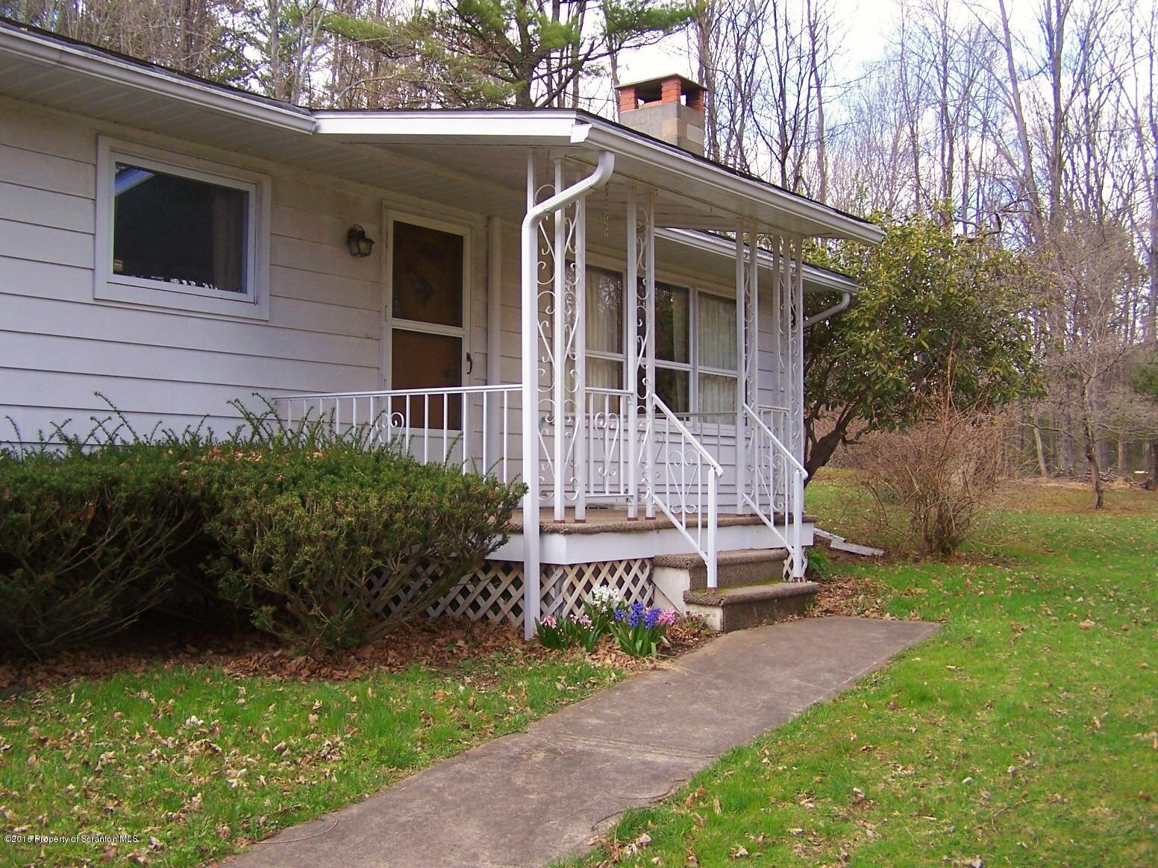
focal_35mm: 38
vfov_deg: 37.7
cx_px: 579
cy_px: 434
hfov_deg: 49.0
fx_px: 1271
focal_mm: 6.3
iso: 80
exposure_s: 1/200
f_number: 2.8
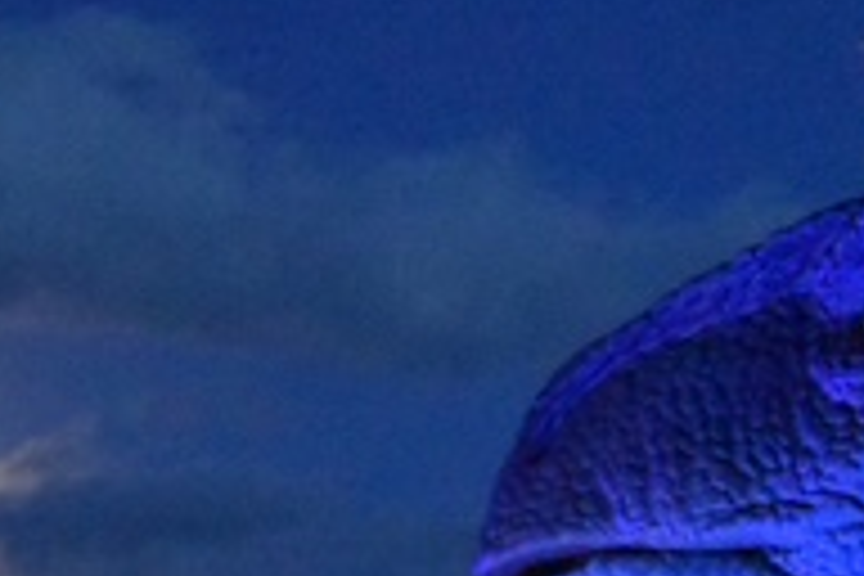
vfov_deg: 11.4
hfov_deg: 17.0
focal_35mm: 120
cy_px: 495
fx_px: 2880
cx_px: 644
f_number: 3.8
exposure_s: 1/80
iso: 12800
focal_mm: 24
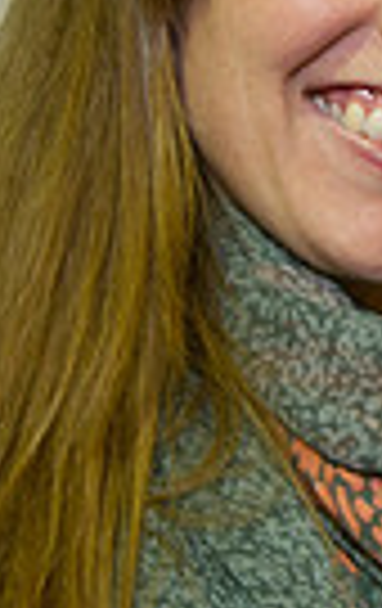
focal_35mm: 166
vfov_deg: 12.6
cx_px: 831
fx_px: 2750
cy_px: 288
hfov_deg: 7.5
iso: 1250
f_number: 2.8
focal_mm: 38
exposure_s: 1/60
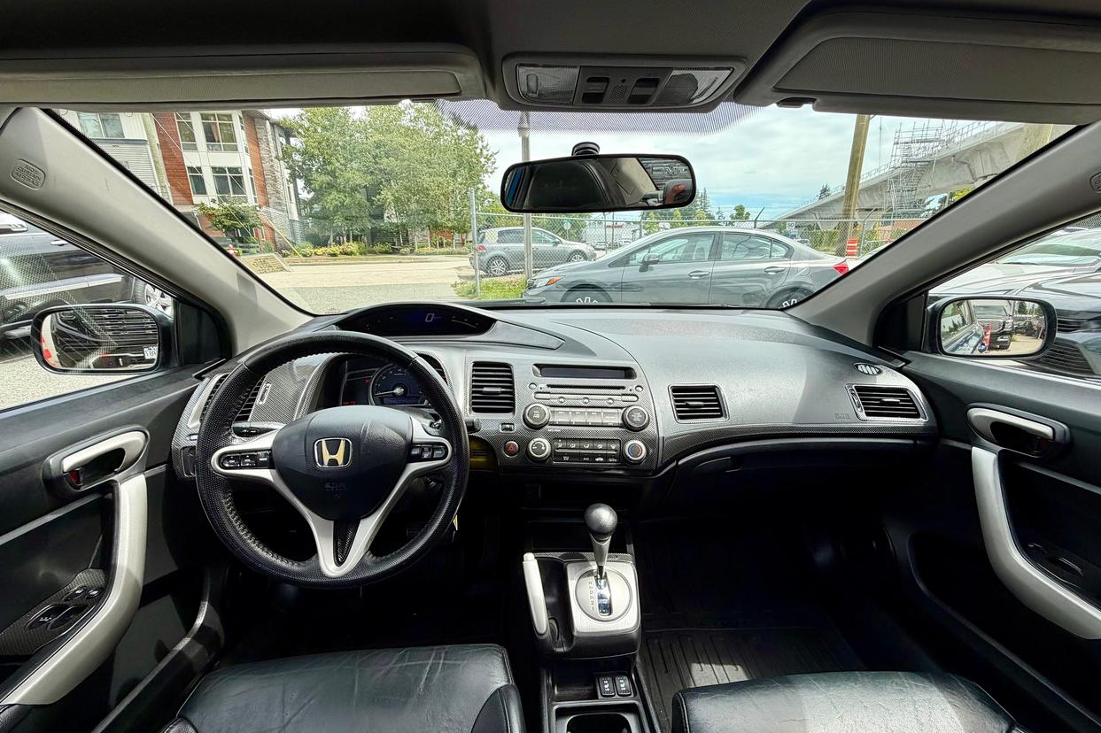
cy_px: 400
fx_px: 459
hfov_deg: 100.4
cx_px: 560
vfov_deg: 77.1
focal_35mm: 15
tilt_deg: -18.0
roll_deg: +1.1
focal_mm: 2.22
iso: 50
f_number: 2.2
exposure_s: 1/502
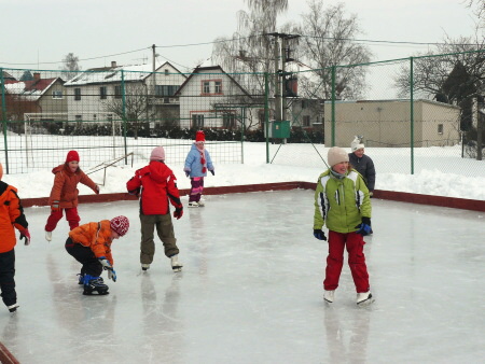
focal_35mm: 60
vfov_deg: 24.4
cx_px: 242
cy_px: 182
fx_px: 841
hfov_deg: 32.2
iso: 100
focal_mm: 10.1
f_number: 4.5
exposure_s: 1/800
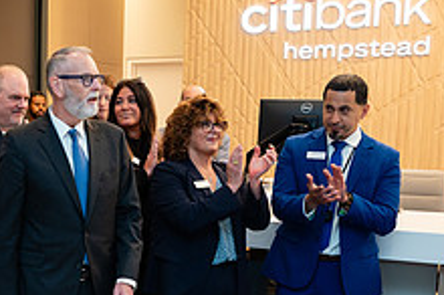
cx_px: 0
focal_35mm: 66
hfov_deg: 28.6
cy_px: 222
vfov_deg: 20.4
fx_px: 813
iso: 500
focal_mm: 24
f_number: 3.2
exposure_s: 1/200
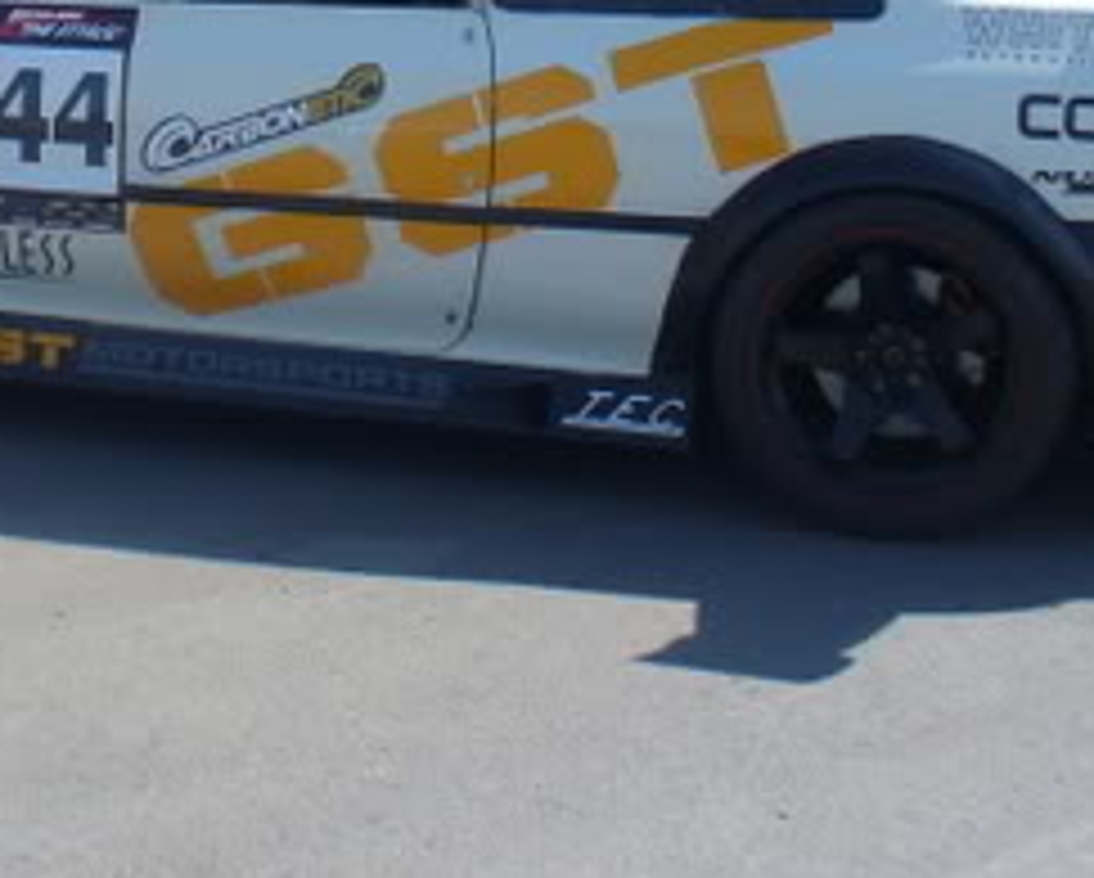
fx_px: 3080
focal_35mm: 95
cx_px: 41
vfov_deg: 15.6
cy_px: -189
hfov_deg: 19.6
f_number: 5.6
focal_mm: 6.1
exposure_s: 1/250
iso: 80
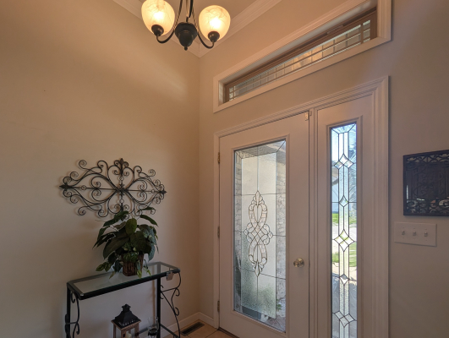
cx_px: 202
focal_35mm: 15
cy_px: 204
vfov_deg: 80.9
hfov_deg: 97.8
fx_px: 195
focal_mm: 2.02
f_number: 1.7
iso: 55
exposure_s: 1/219
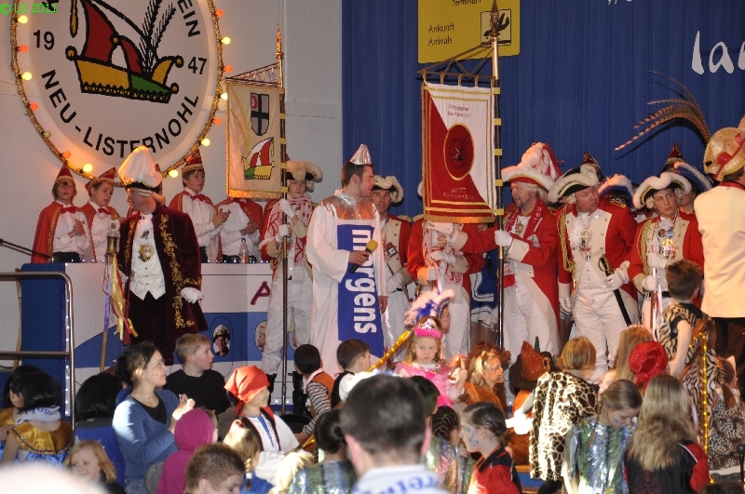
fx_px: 2480
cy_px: 247
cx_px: 372
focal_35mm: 120
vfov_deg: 11.4
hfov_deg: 17.1
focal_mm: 80
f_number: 5.3
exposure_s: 1/60
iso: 400
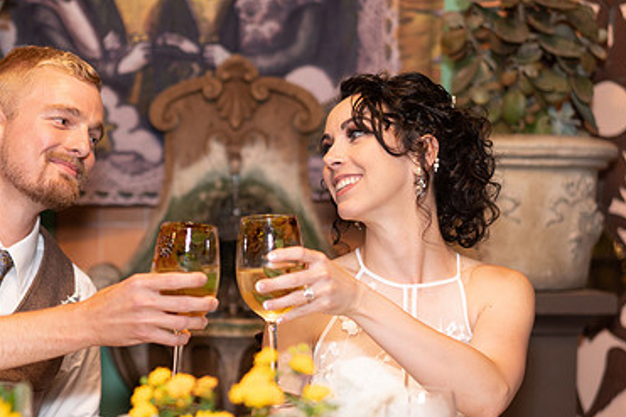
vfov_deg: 15.8
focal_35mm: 86
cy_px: 274
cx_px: 202
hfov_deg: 23.5
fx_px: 1495
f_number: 2.2
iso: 500
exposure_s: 1/200
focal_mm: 55
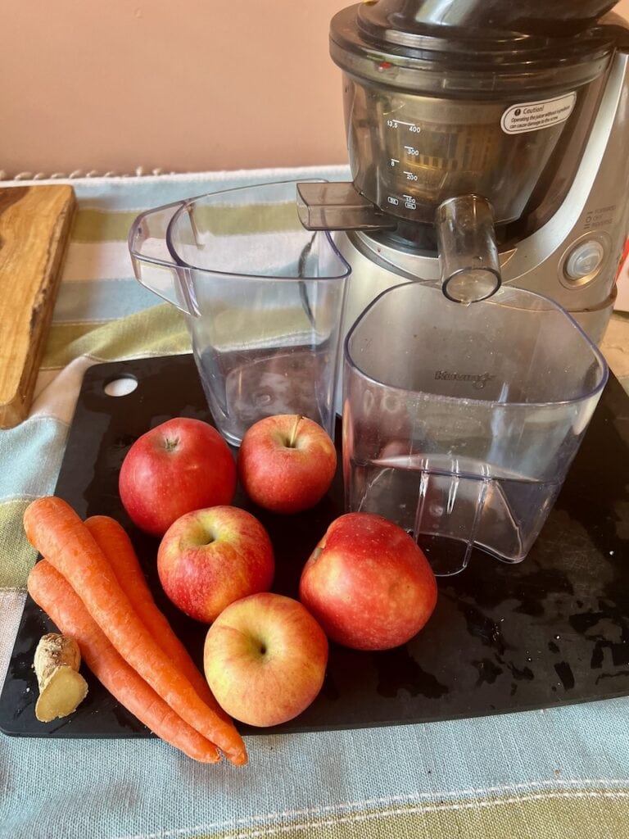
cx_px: 314
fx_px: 630
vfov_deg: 67.3
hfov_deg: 53.1
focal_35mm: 26
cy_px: 420
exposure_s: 1/120
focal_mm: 5.7
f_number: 1.5
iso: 125
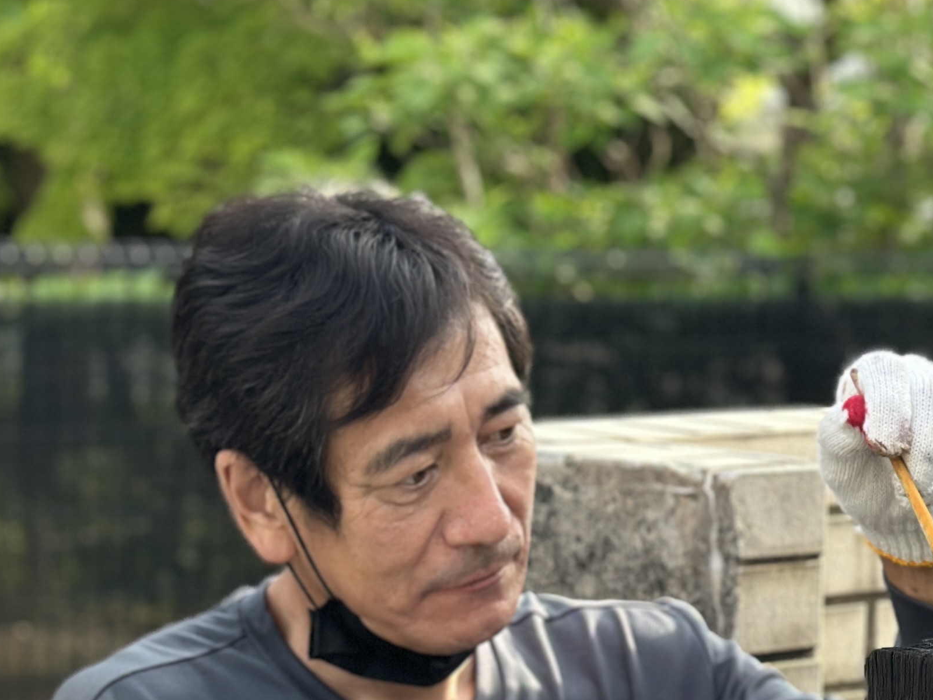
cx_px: 750
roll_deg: -1.6
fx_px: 3262
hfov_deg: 16.2
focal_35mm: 121
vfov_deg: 12.2
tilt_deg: -7.1
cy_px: 556
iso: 80
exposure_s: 1/745
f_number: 1.78
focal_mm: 6.86
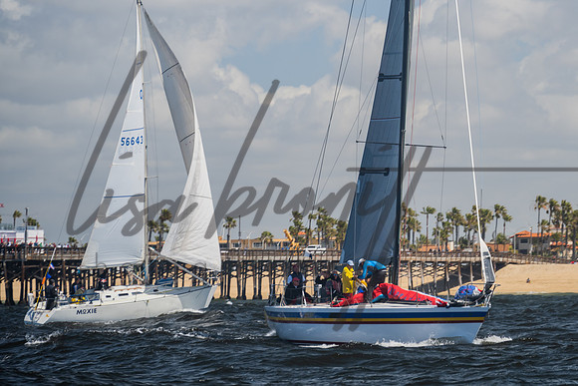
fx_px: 3979
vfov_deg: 5.5
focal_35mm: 248
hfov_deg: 8.3
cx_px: 436
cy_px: 120
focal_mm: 160
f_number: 6.3
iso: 100
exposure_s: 1/250
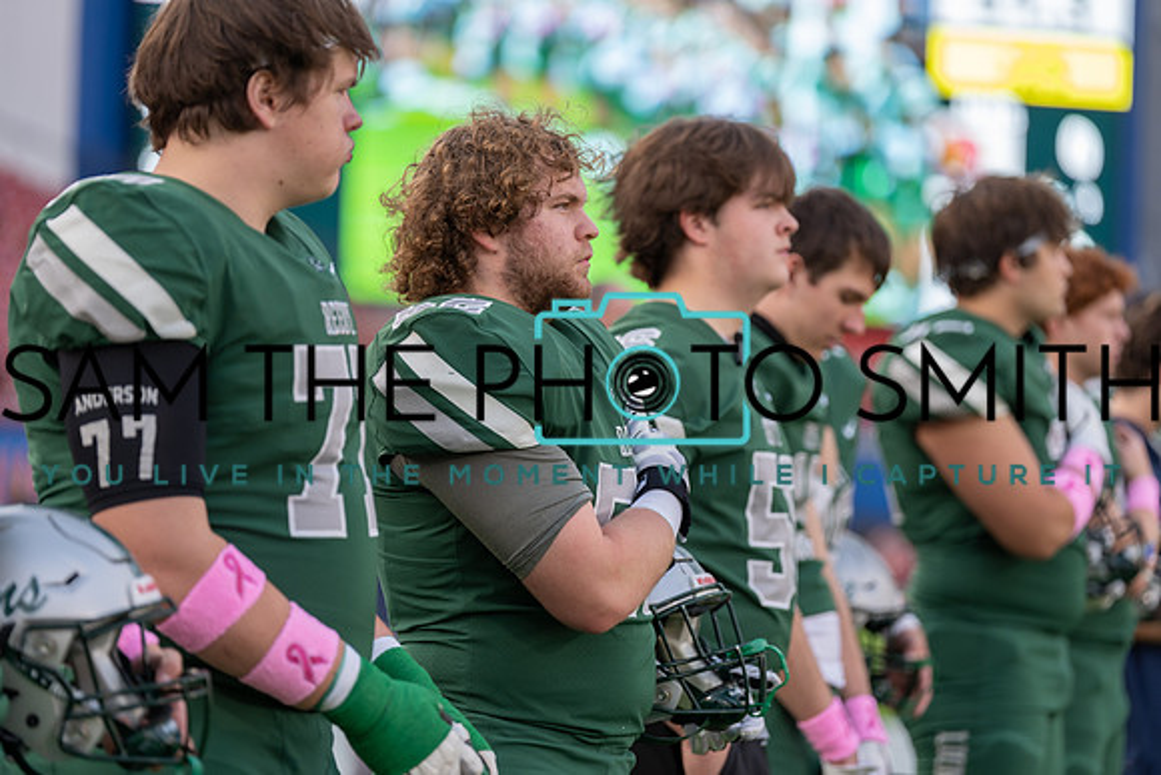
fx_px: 5064
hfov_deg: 13.1
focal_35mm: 157
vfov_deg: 8.7
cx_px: 580
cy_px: 388
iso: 160
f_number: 2.8
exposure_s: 1/320
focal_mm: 157
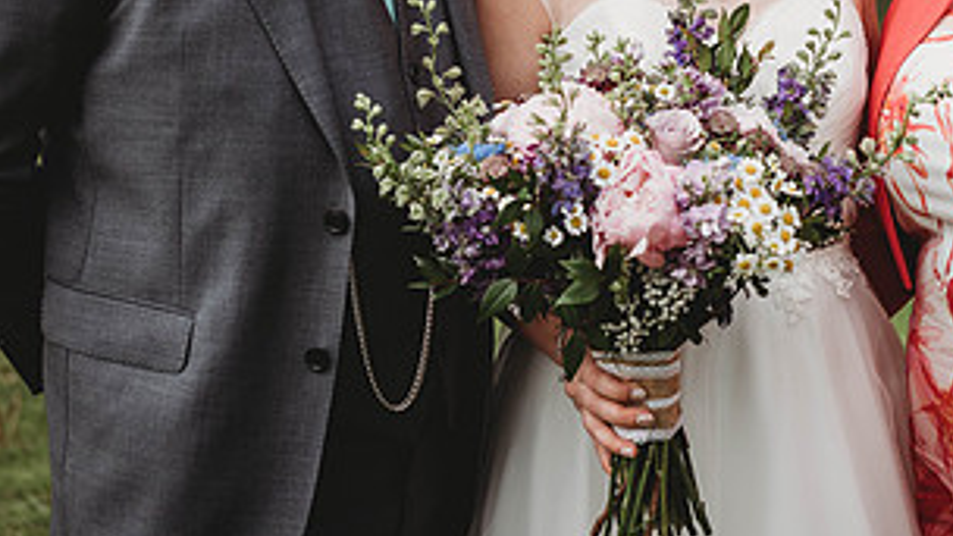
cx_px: 680
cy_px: -49
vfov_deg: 9.7
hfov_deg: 17.2
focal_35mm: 124
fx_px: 3133
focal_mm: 62
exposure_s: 1/1000
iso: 200
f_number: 4.5
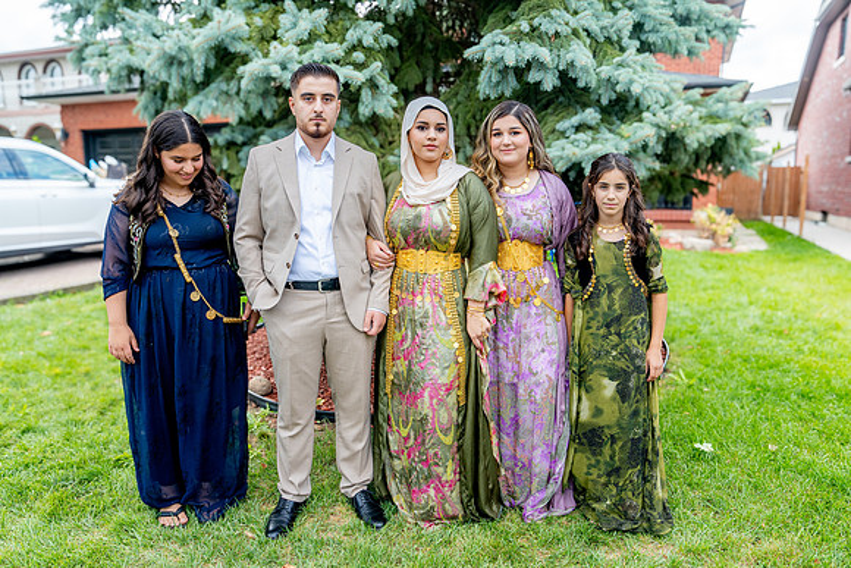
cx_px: 426
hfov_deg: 67.4
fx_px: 638
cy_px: 284
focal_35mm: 27
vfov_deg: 48.0
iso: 320
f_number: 7.1
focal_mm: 27
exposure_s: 1/200
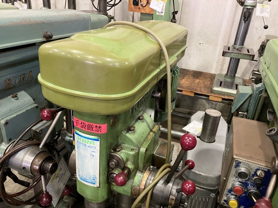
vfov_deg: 49.7
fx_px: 225
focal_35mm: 28
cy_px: 104
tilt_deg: -25.9
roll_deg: -5.1
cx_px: 139
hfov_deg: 63.4
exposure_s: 1/60
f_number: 1.8
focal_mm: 3.99
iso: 200
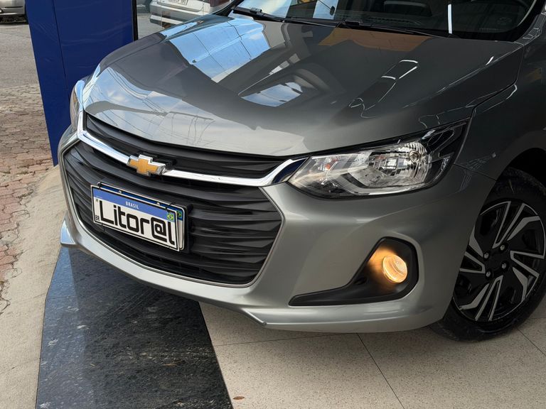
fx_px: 757
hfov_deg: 39.7
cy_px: 204
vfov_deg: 30.3
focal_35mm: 48
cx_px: 273
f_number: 1.78
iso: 64
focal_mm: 6.76
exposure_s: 1/962
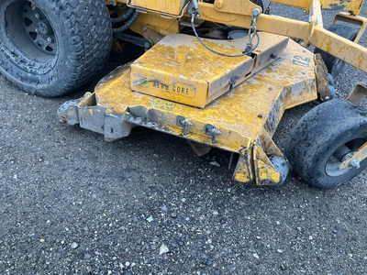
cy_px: 138
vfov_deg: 48.2
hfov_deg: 61.7
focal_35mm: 29
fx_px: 307
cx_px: 184
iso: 64
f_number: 1.8
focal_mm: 3
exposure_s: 1/95
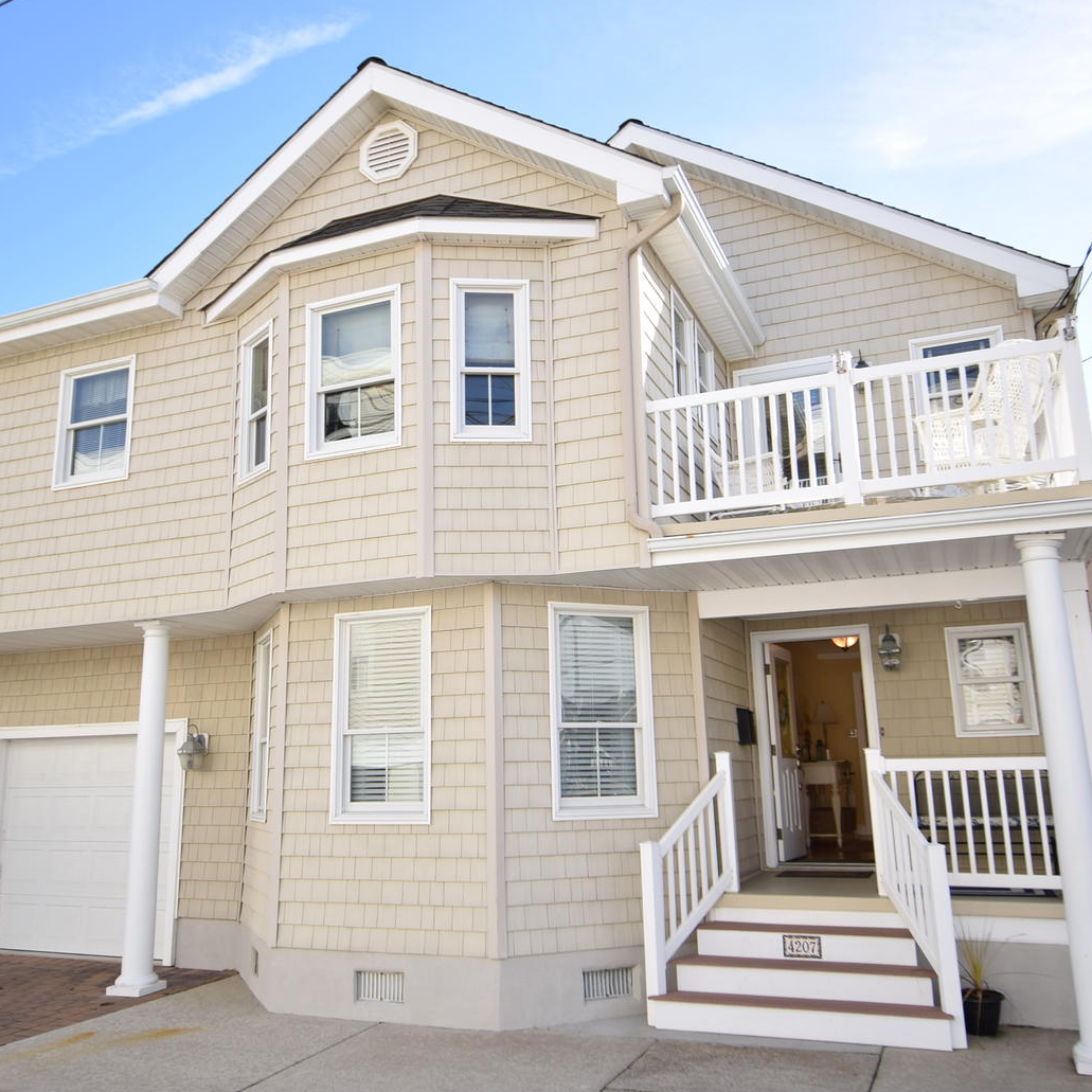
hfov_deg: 57.2
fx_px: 999
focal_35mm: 28
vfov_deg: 57.3
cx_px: 496
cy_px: 540
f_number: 5.6
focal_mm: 14
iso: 100
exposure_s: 1/200
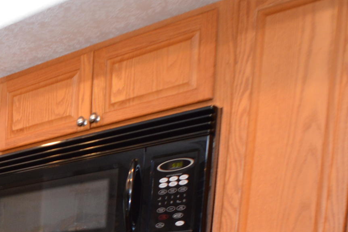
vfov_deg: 20.7
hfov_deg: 25.7
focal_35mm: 52
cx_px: -201
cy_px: 378
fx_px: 502
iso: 500
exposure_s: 1/60
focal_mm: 10
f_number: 3.5
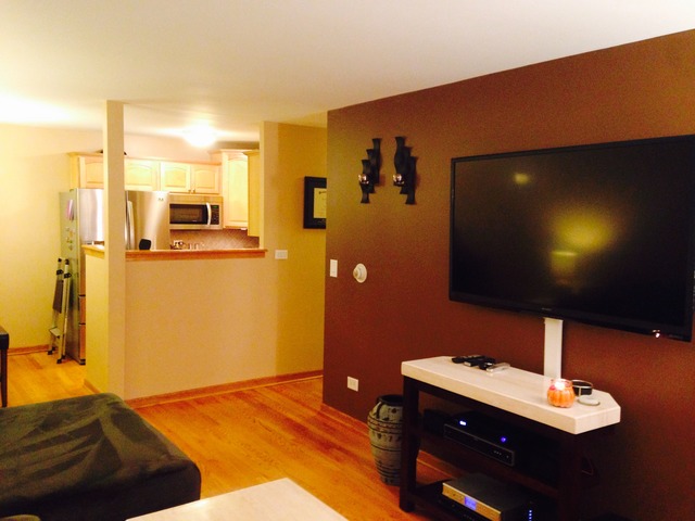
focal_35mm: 33
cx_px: 348
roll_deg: -2.5
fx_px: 663
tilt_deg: -4.9
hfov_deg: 55.4
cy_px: 260
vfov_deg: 42.9
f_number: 2.4
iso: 320
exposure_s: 1/20
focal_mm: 4.12
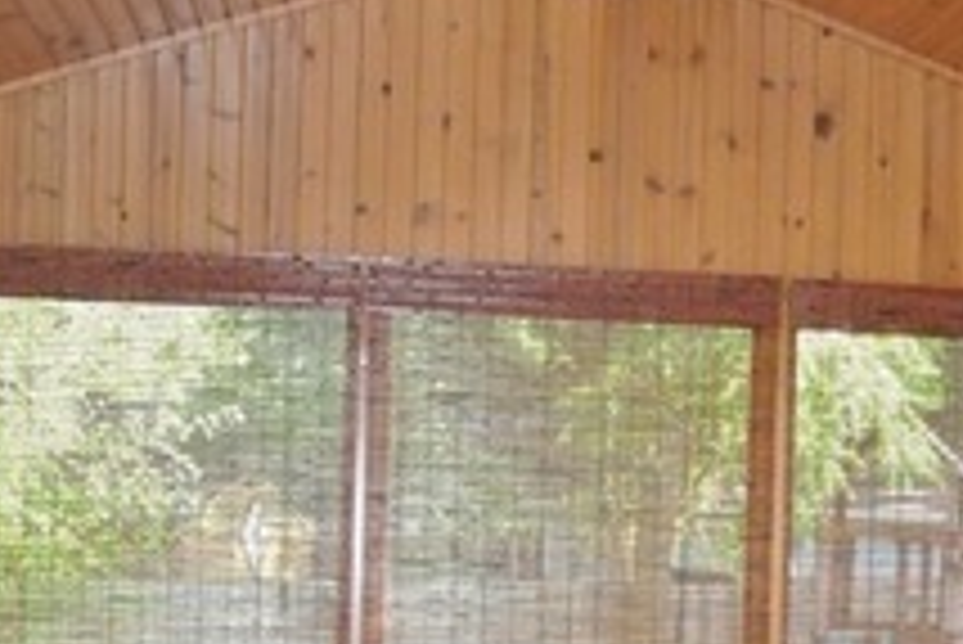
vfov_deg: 20.3
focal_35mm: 65
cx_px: 610
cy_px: 630
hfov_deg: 30.8
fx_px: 1740
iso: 1800
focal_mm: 11
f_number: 3.5
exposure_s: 1/60
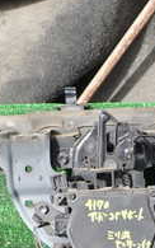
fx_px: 662
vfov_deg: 20.4
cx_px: 108
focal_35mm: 98
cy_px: 259
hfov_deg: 13.3
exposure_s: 1/125
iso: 100
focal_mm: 5.4
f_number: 3.2
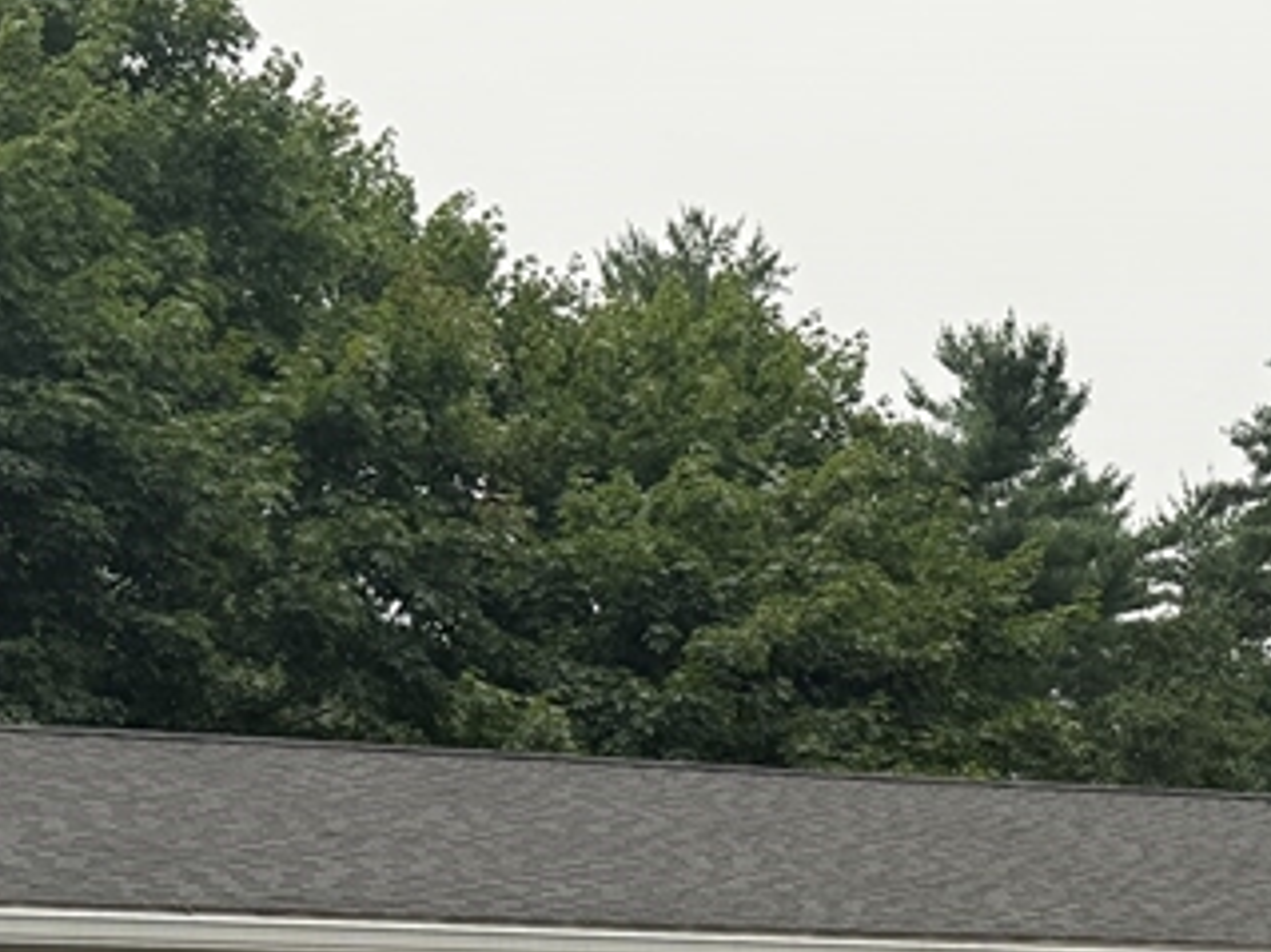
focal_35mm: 77
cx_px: 1295
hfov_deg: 24.1
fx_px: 2826
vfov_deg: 17.9
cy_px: 1227
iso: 80
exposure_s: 1/521
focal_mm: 6.76
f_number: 1.78
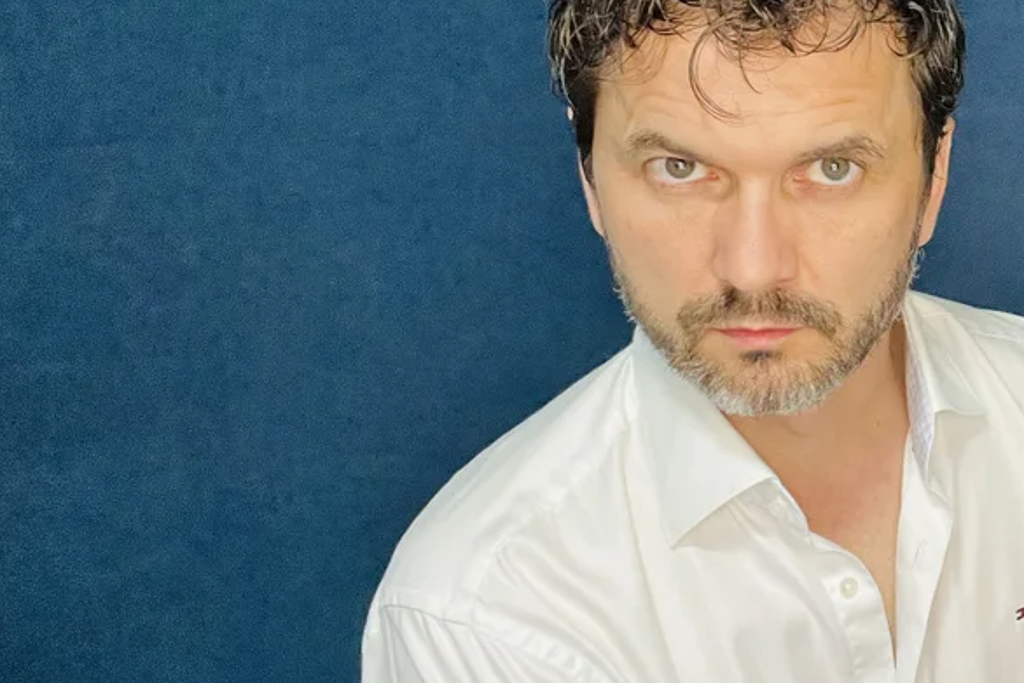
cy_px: 259
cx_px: 979
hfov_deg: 36.9
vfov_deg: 27.5
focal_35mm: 49
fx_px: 1394
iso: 500
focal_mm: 2.71
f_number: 2.2
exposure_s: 1/30
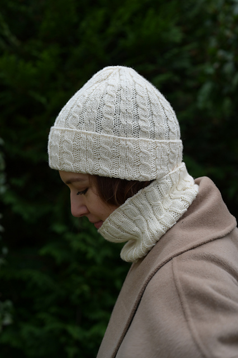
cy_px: 179
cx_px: 119
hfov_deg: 27.0
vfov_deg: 39.6
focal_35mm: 50
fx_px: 496
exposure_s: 1/60
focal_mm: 50
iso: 200
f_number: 4.5
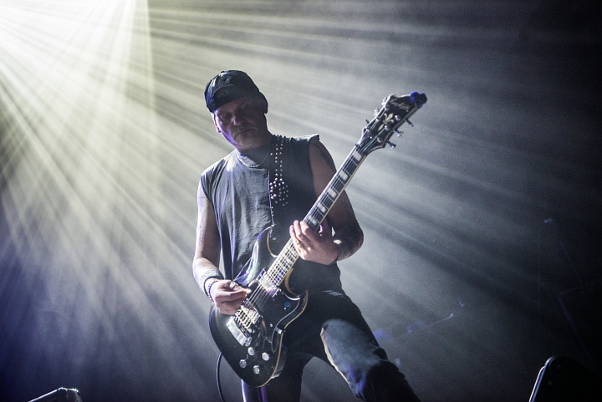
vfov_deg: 27.0
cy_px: 201
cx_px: 301
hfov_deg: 39.6
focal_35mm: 50
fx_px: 837
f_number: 2.8
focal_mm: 50
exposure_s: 1/80
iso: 1600
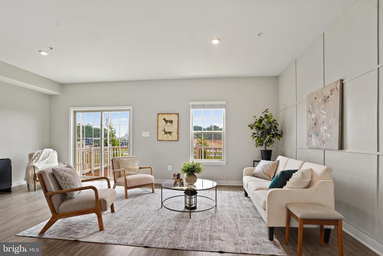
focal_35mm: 17
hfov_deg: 93.3
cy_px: 128
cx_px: 192
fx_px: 181
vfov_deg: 70.5
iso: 320
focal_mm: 17
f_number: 4
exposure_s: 1/60
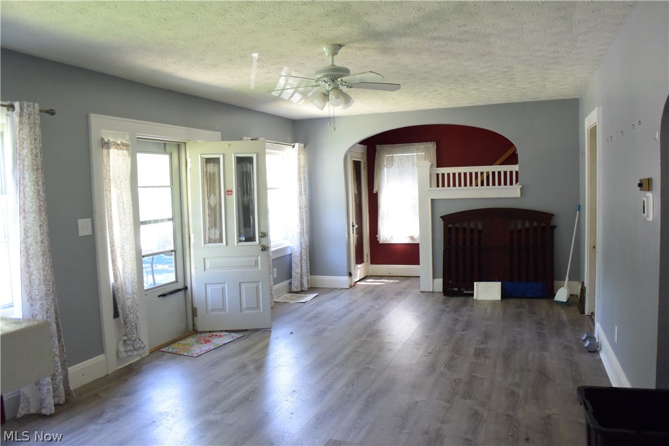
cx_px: 334
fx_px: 502
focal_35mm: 27
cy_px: 223
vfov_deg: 47.9
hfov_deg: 67.4
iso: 1100
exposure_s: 1/60
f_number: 3.5
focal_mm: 10
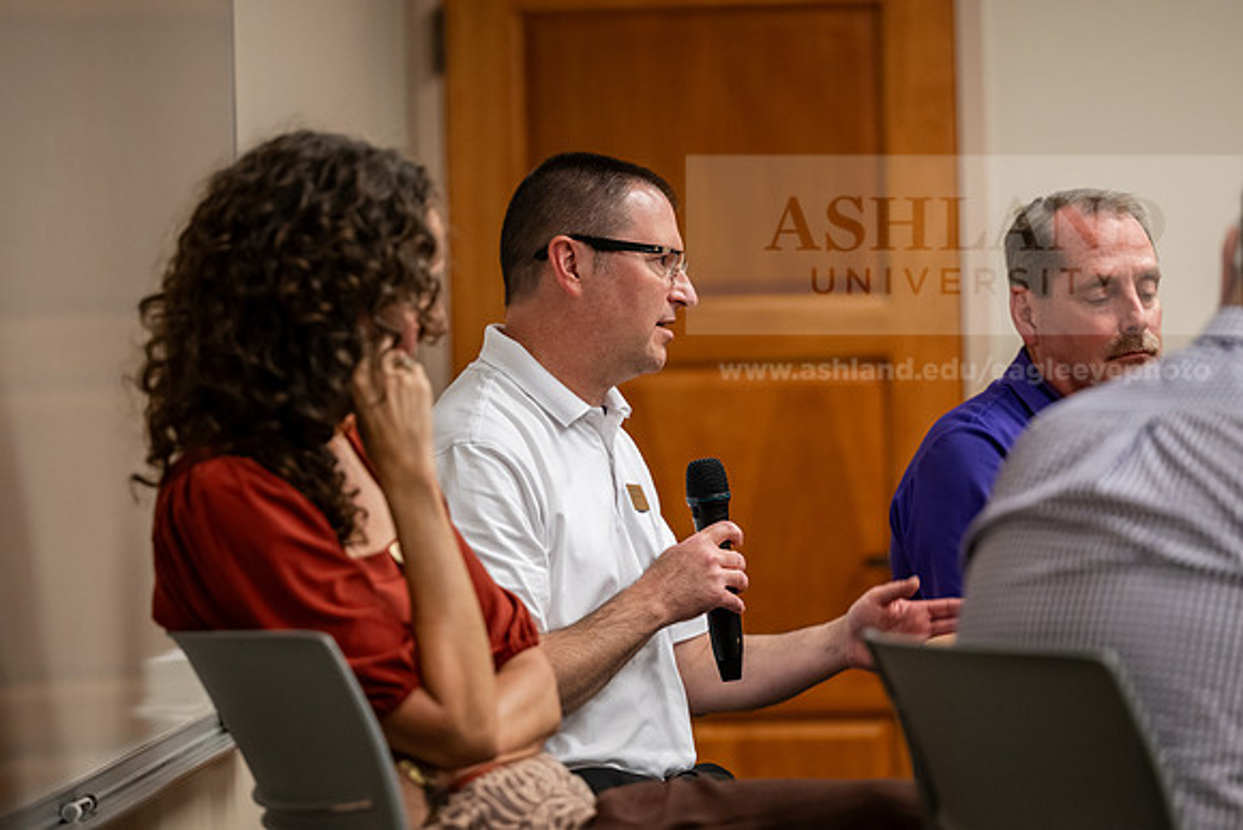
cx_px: 622
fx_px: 4662
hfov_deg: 15.2
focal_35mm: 135
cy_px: 415
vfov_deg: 10.2
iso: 2000
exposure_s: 1/200
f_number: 2.8
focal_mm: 135
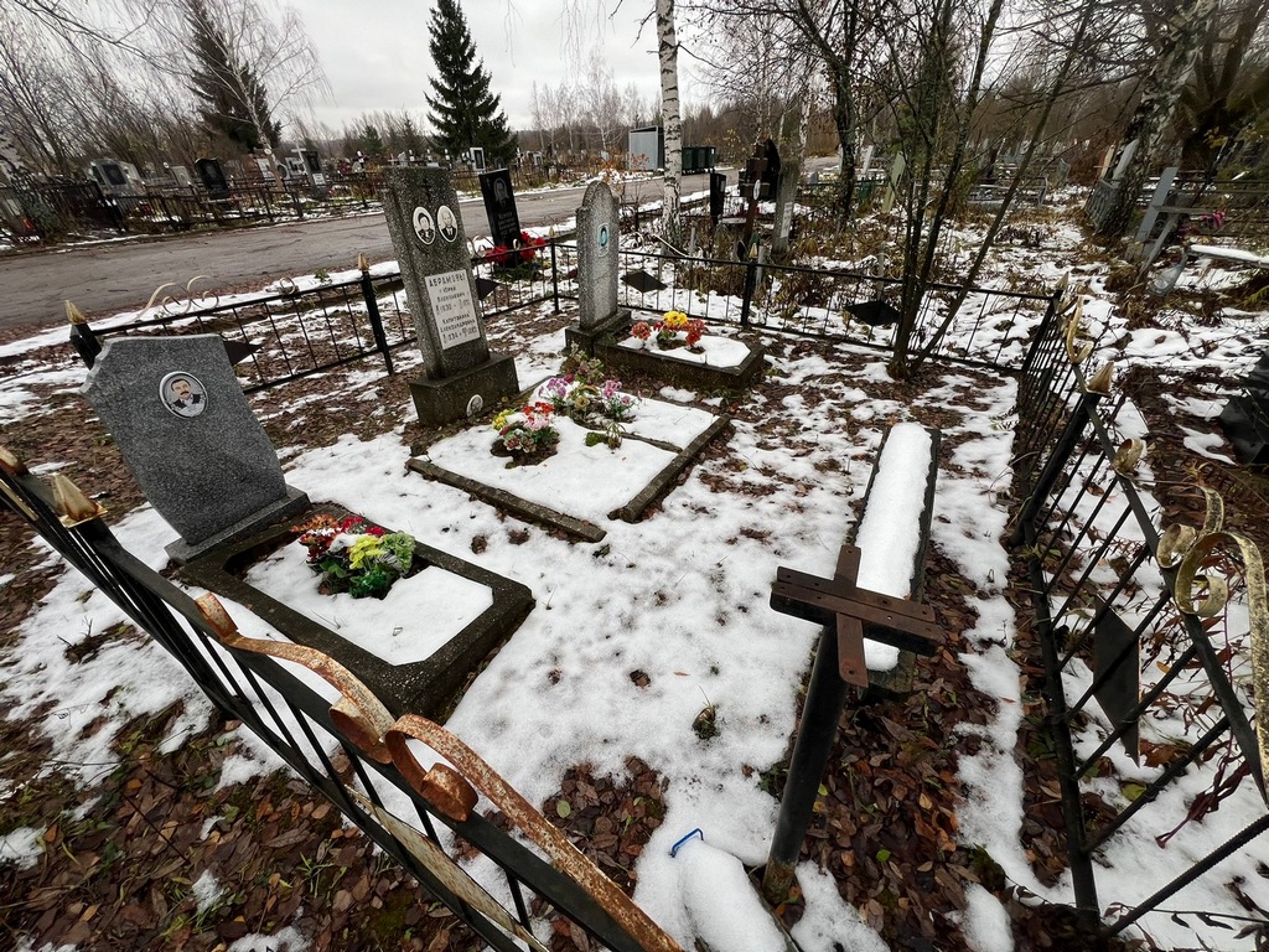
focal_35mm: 13
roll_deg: +5.8
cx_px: 634
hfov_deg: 106.2
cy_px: 476
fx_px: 477
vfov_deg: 89.9
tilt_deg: -33.5
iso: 32
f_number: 1.8
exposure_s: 1/129
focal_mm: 1.57
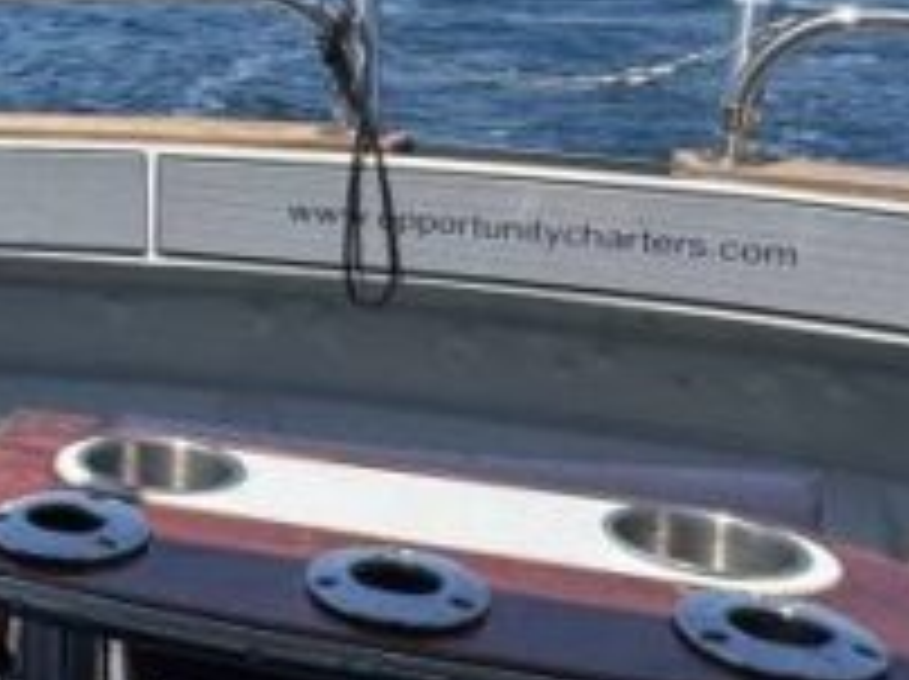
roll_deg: +0.7
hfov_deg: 23.8
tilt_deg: -2.5
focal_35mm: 71
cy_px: -54
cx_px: -302
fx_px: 1862
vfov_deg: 19.8
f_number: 2.2
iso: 50
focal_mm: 2.22
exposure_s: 1/2083
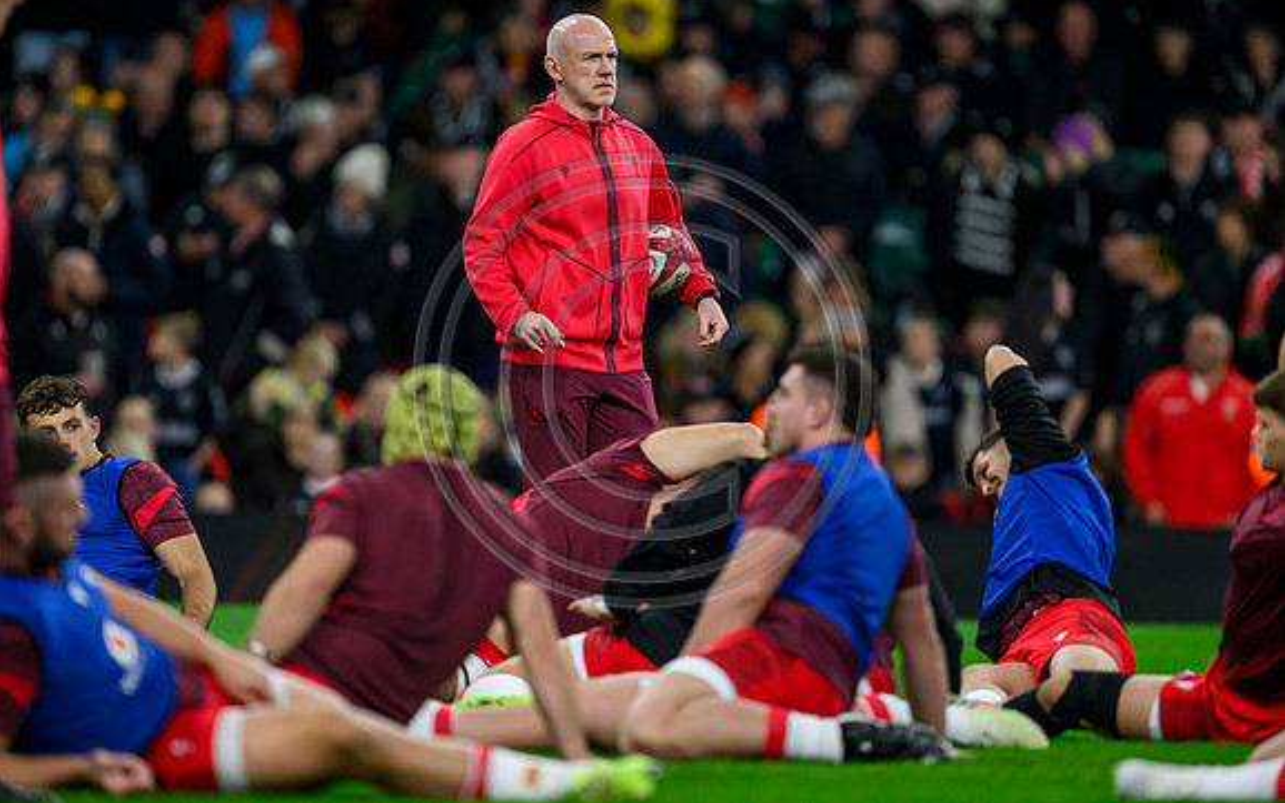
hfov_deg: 3.7
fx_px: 20063
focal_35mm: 573
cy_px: 377
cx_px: 642
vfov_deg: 2.3
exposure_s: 1/2000
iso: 5000
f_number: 4
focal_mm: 560
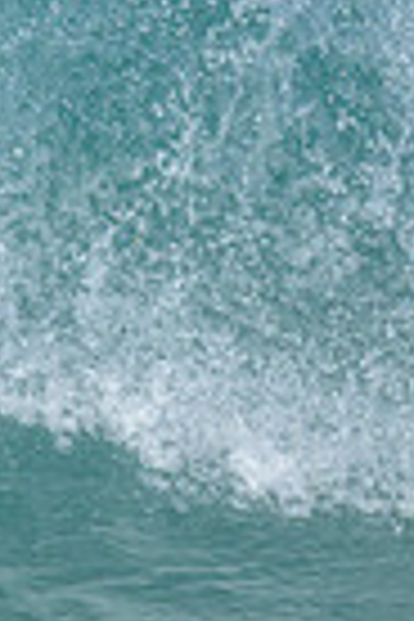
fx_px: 64596
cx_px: -613
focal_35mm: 3745
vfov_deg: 0.6
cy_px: 29
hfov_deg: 0.4
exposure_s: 1/2000
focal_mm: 800
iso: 280
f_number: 6.3
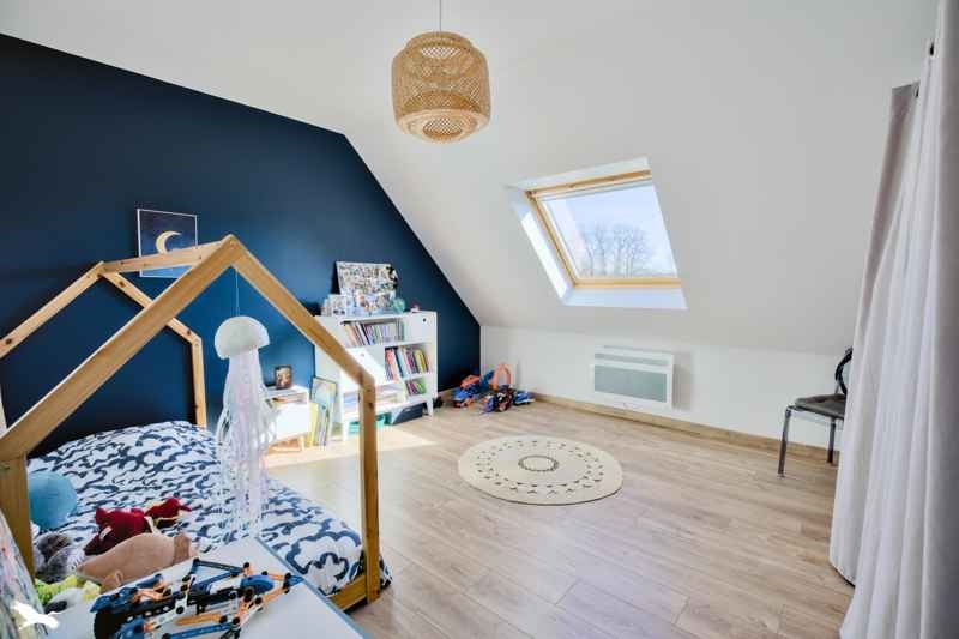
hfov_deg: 96.7
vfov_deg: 73.7
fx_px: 426
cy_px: 320
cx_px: 480
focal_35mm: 16
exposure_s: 1/800
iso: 800
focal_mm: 16
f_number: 8
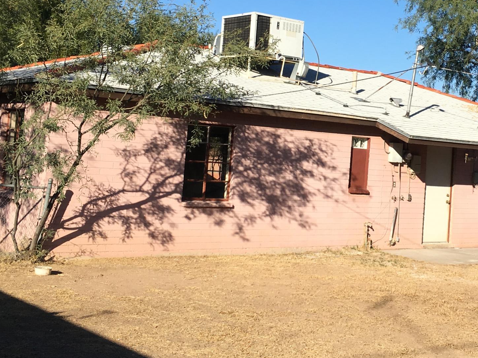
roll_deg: -4.3
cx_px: 363
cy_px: 124
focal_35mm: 60
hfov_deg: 31.6
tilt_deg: +0.0
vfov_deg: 24.3
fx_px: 829
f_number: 2.2
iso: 25
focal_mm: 4.15
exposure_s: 1/1451
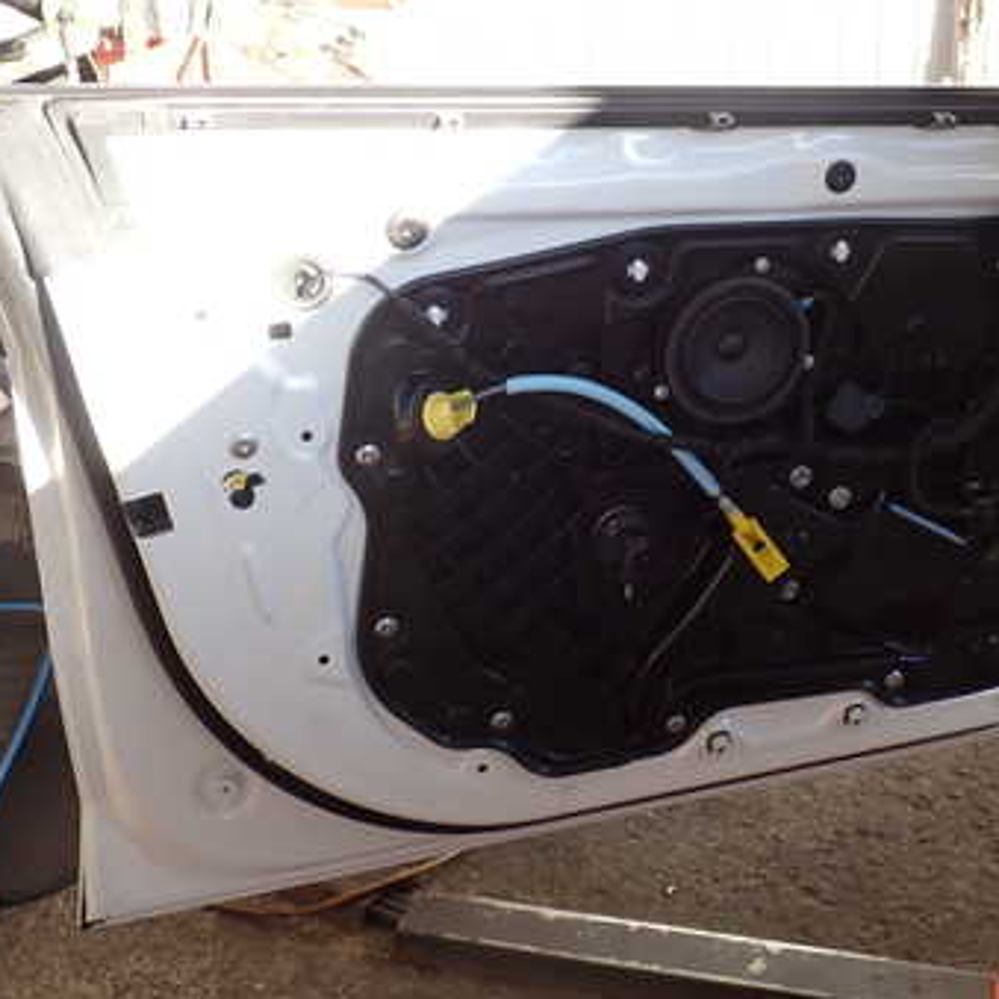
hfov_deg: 35.9
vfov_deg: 36.0
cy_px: 421
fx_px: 1535
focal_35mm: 47
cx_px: 613
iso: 100
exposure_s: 1/100
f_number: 3.2
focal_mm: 5.4
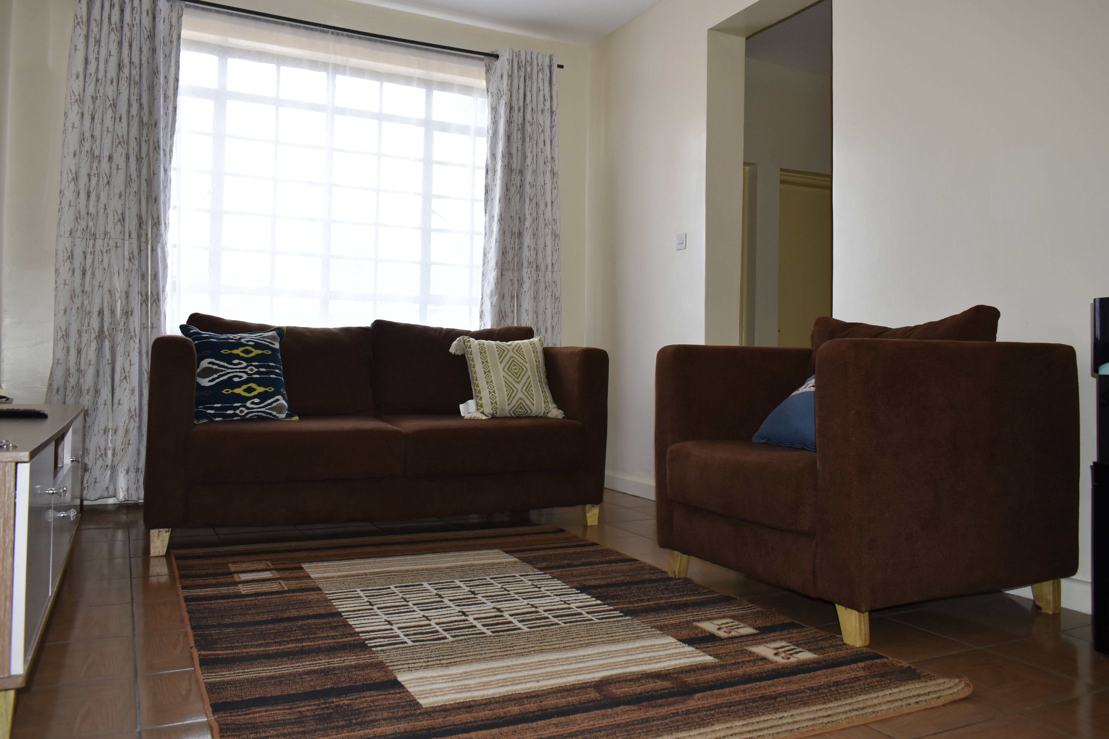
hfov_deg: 65.5
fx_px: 862
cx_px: 559
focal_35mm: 28
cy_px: 356
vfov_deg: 46.4
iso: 640
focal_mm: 18
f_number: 5.6
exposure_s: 1/125
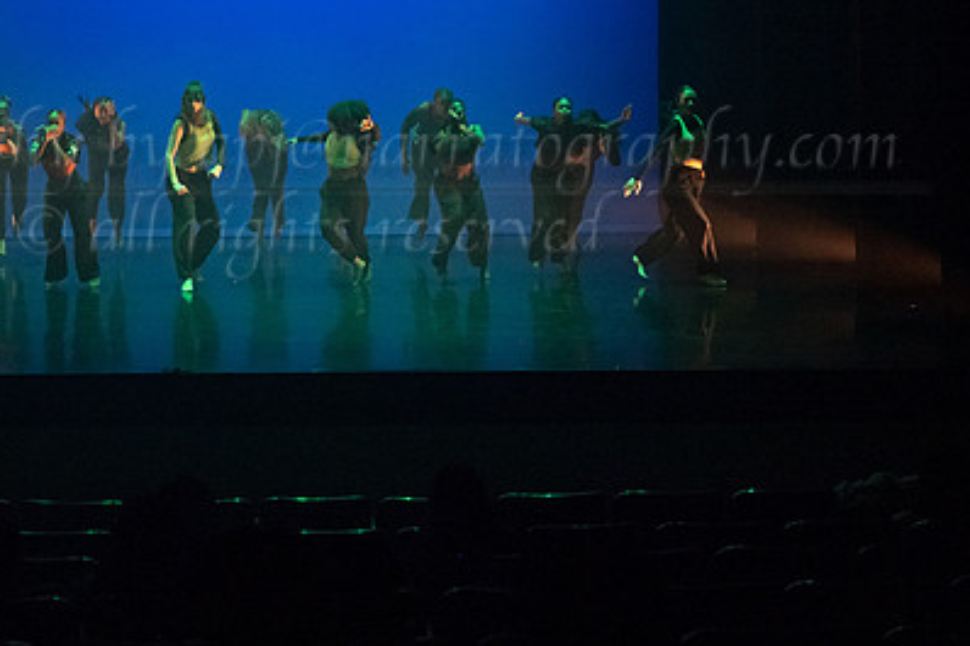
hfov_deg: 28.6
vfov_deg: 19.3
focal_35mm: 70
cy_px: 186
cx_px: 283
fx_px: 1885
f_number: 2.8
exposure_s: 1/400
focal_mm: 48
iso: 4000
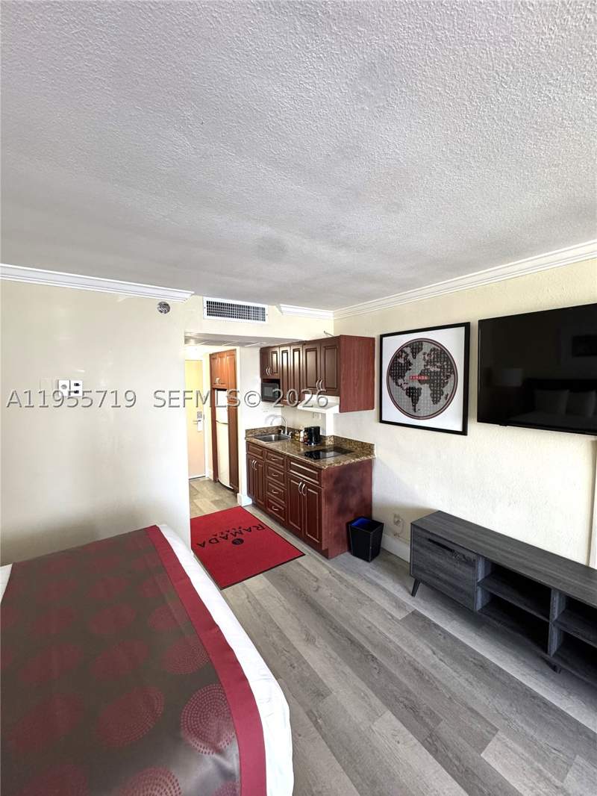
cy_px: 398
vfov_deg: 102.1
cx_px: 298
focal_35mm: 14
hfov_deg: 85.7
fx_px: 322
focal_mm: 2.22
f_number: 2.2
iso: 320
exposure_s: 1/60
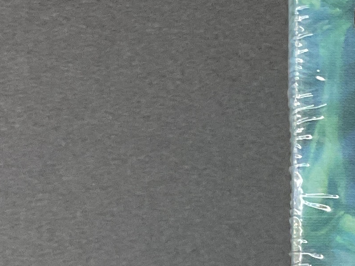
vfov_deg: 10.1
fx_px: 1498
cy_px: 218
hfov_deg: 12.4
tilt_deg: -86.6
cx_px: 643
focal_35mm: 146
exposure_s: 1/60
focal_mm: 3
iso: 125
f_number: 1.8
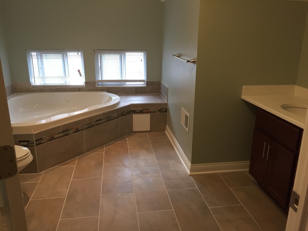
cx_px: 154
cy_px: 116
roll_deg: -1.1
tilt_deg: -16.4
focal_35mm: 29
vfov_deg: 48.2
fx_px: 258
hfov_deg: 61.7
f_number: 2.2
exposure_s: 1/30
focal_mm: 4.15
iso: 32
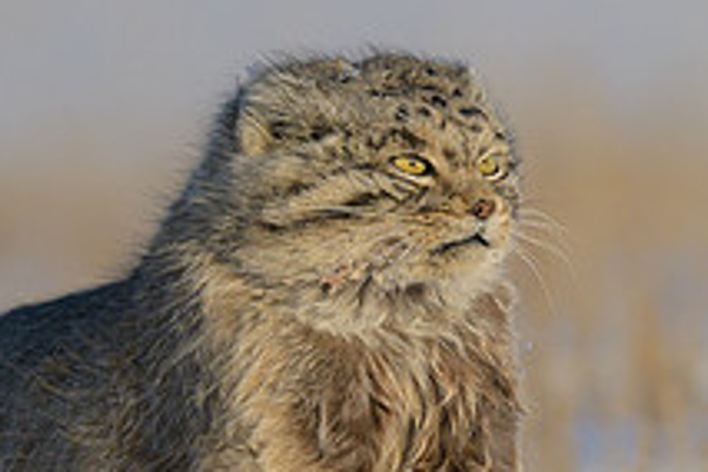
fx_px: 33745
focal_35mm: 1716
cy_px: 57
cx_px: 329
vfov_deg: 0.8
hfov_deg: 1.2
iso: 400
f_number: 5.6
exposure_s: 1/2500
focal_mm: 400
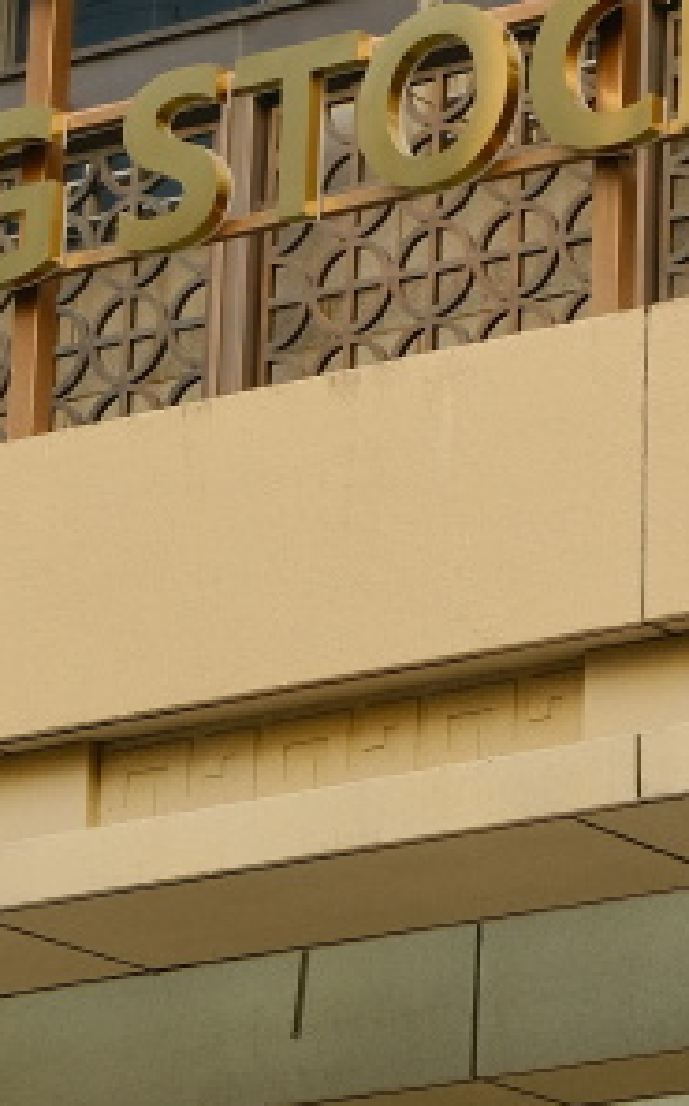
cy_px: 115
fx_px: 6084
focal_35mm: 202
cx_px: 979
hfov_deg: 6.4
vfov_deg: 10.3
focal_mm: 32.5
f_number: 5.6
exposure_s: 1/125
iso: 320
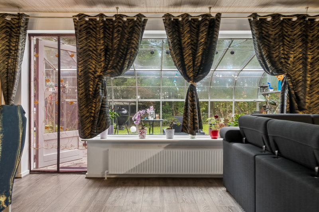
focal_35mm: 27
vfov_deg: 47.9
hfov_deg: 67.4
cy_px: 106
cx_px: 160
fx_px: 239
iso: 200
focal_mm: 18
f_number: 8
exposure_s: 1/10
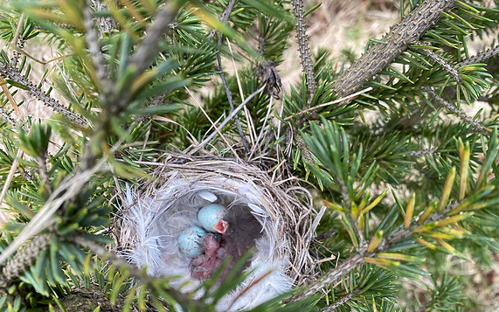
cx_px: 248
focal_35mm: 28
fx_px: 381
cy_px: 183
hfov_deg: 66.5
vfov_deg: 44.4
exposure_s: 1/121
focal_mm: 4.25
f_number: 1.8
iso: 100
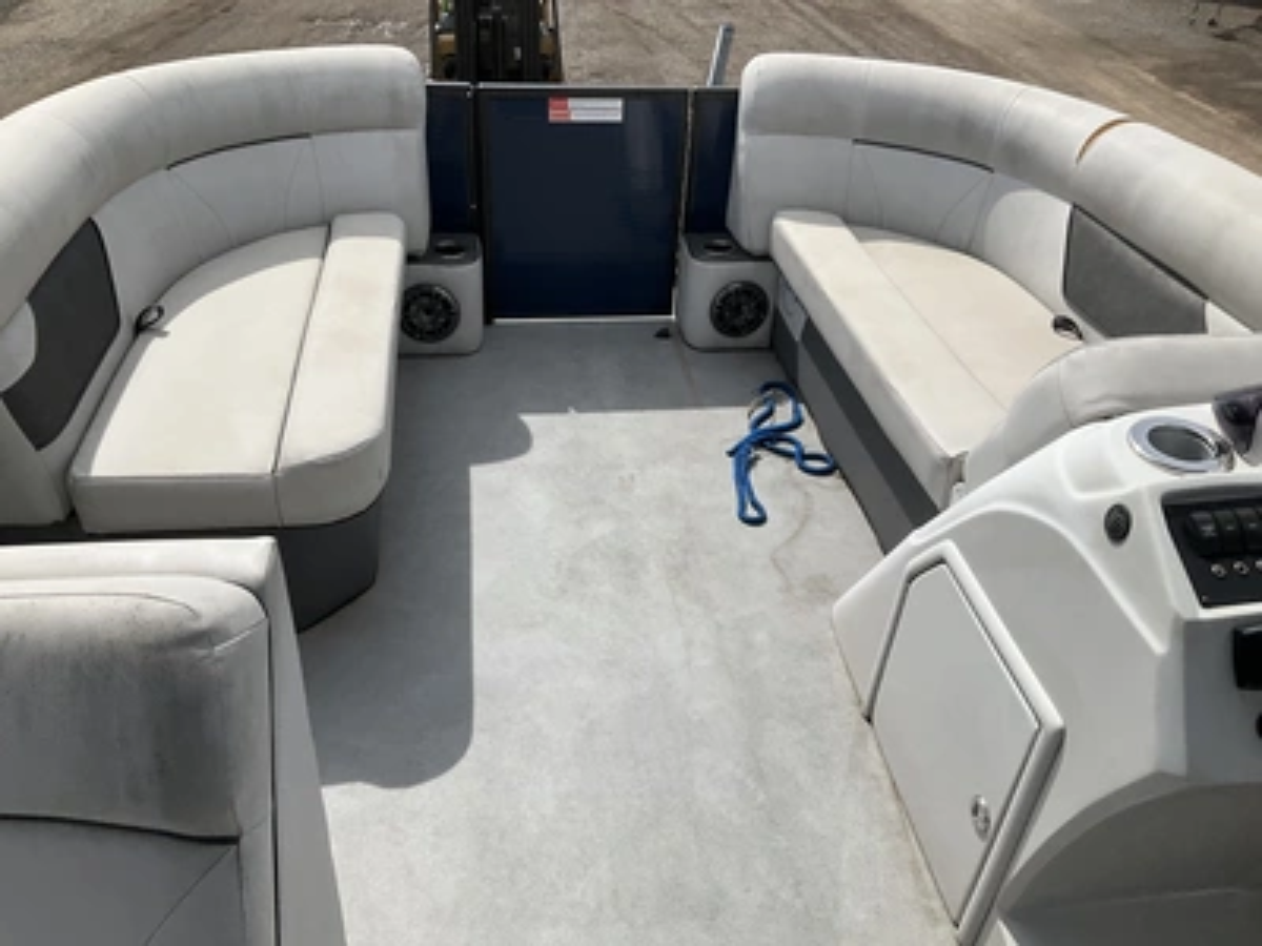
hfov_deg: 61.7
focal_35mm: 29
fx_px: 1057
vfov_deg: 48.2
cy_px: 473
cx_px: 631
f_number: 1.8
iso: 25
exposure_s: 1/2427
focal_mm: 3
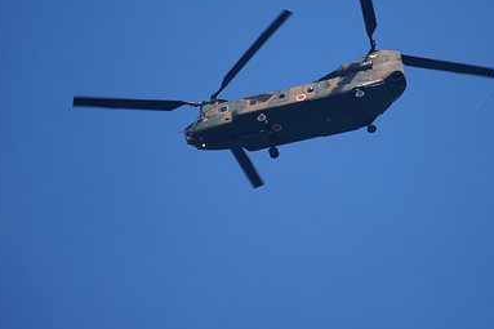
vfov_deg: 2.3
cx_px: 321
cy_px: 124
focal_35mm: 601
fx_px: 8243
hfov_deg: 3.4
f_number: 6.3
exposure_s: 1/640
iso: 100
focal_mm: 300
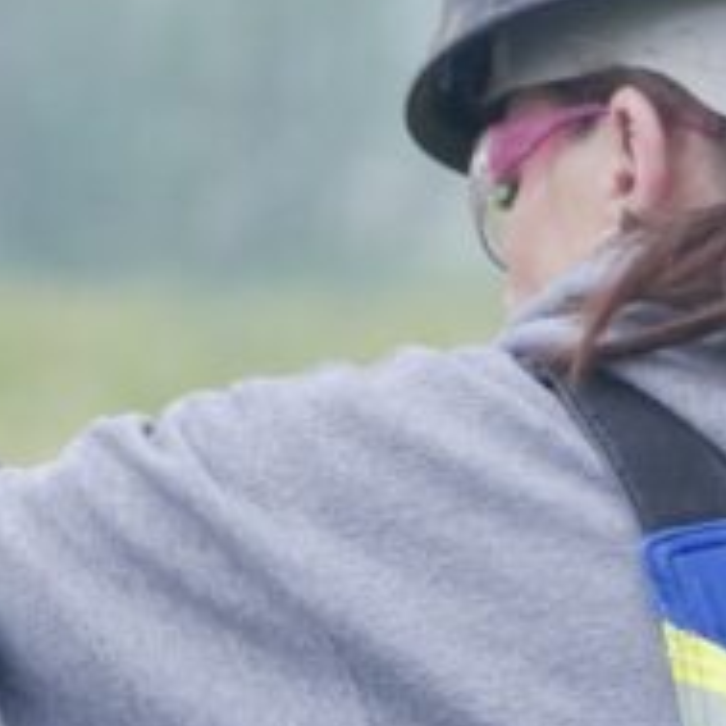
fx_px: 38843
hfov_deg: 1.1
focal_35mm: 1637
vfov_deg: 1.1
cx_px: -4
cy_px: 693
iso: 500
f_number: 8
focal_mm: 171
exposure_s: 1/400
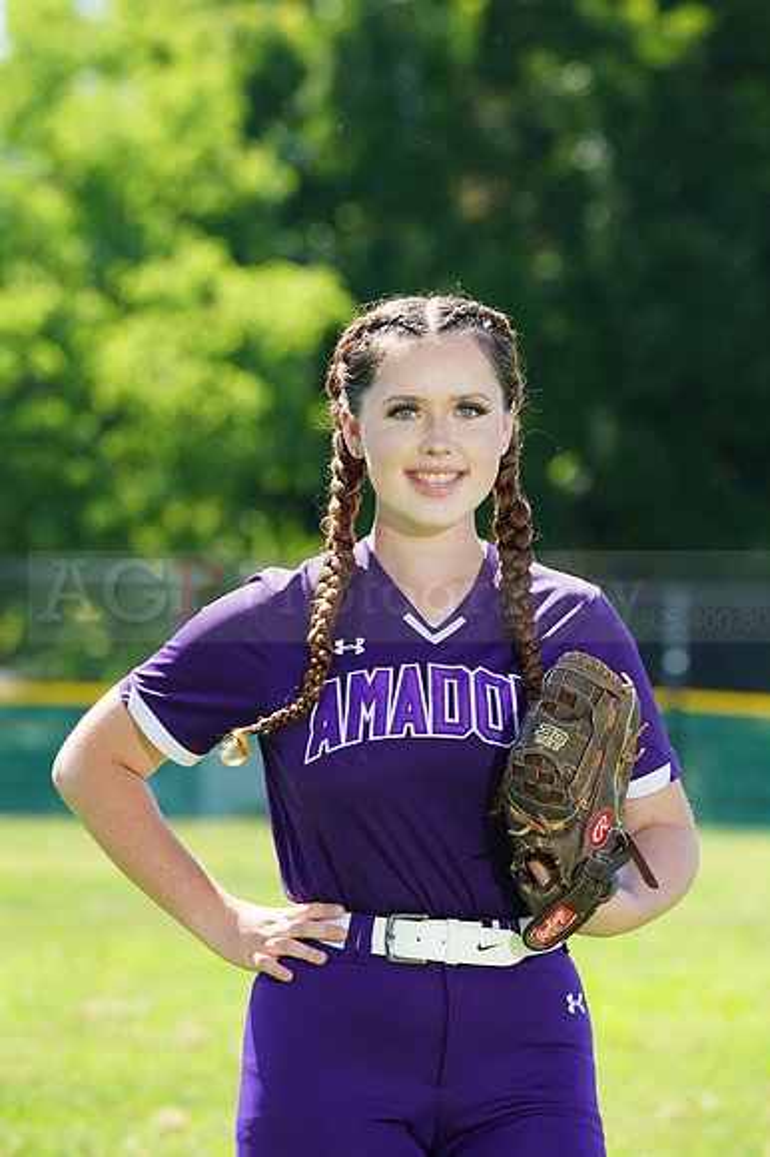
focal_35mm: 294
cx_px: 385
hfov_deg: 4.7
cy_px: 578
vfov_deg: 7.0
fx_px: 9443
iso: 200
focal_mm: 294
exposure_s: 1/125
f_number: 10
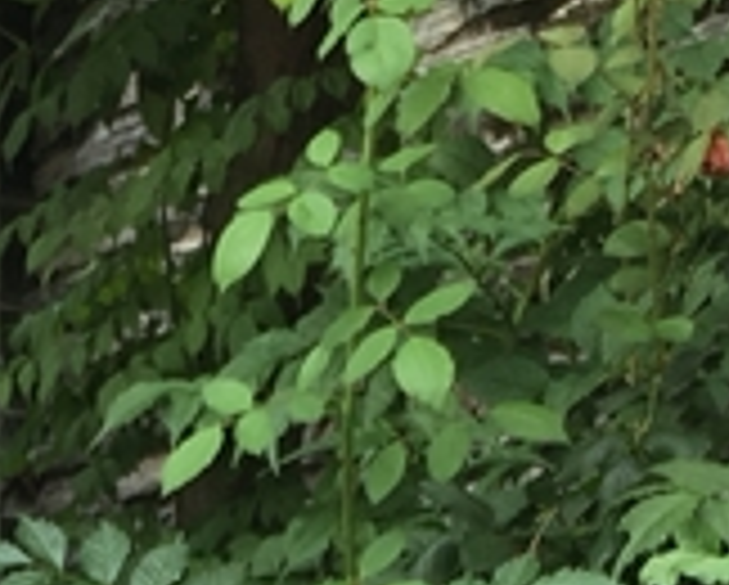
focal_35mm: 186
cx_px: 171
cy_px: 1298
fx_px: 4018
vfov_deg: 7.8
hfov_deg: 10.3
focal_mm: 4.15
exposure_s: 1/156
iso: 25
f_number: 2.2
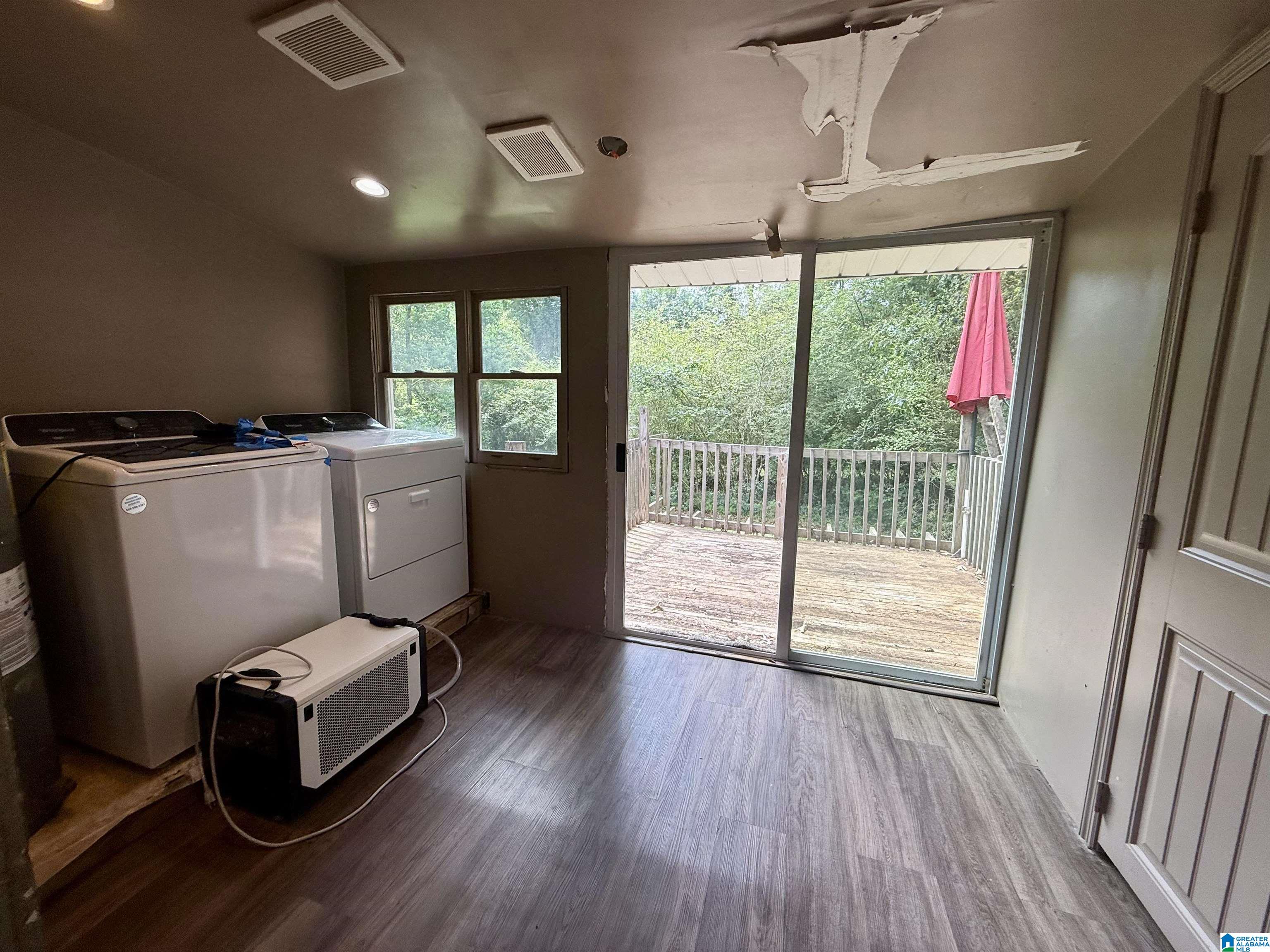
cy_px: 476
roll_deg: -1.2
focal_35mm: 14
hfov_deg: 102.1
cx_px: 635
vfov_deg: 85.7
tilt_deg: -7.6
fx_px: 514
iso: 50
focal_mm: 2.22
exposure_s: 1/179
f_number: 2.2
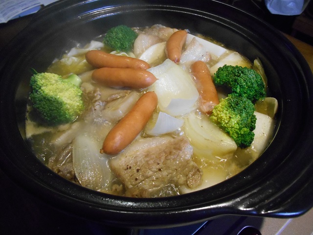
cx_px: 156
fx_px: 235
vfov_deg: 53.1
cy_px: 118
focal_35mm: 26
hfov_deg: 67.3
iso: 800
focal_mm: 4.7
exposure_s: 1/15
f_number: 3.4
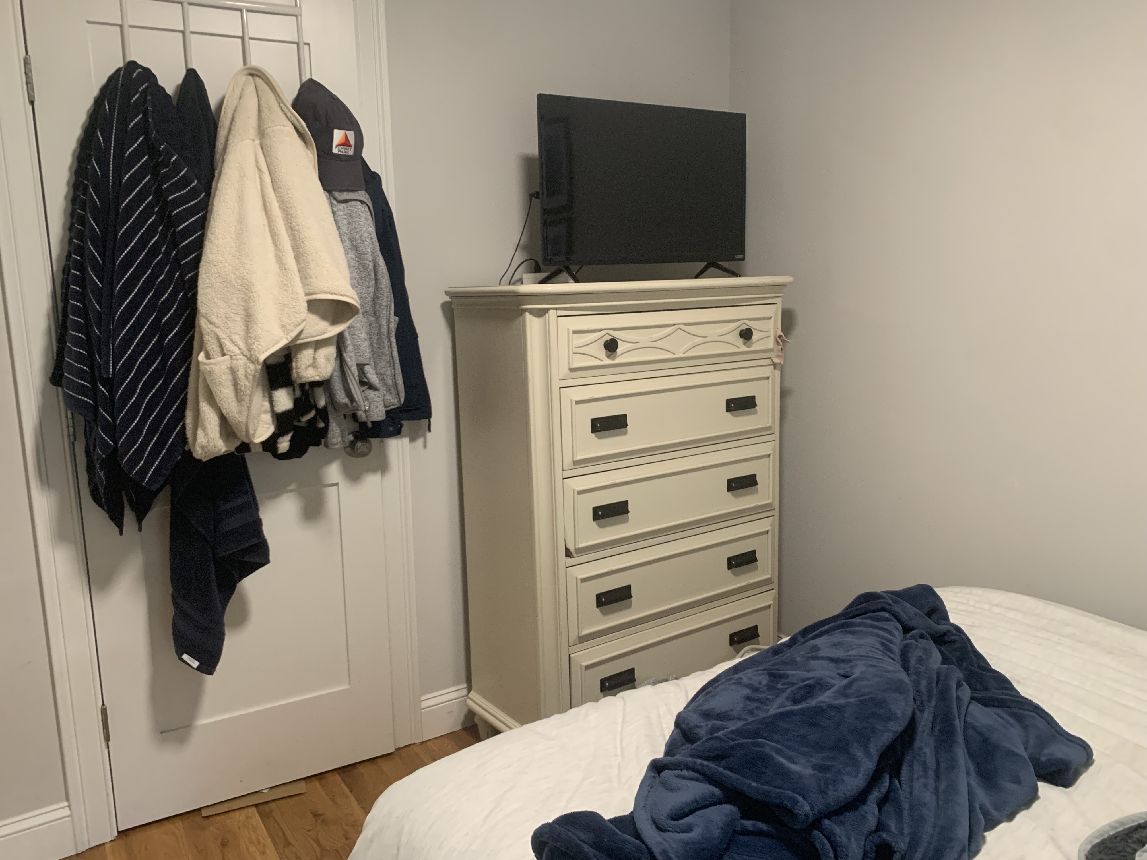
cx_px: 574
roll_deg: +0.8
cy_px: 430
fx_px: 862
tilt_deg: -9.4
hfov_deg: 67.3
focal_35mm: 26
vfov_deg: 53.1
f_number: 1.8
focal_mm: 4.25
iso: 250
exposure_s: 1/60
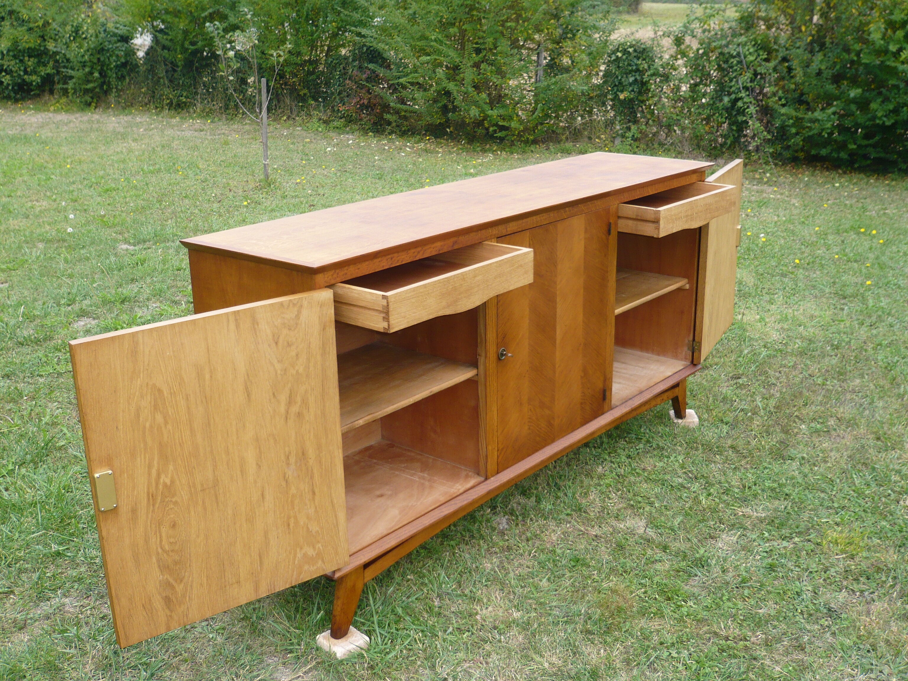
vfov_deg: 37.7
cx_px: 454
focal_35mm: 38
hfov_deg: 49.0
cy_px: 340
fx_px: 997
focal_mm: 6.2
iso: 100
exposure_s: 1/250
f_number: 3.2
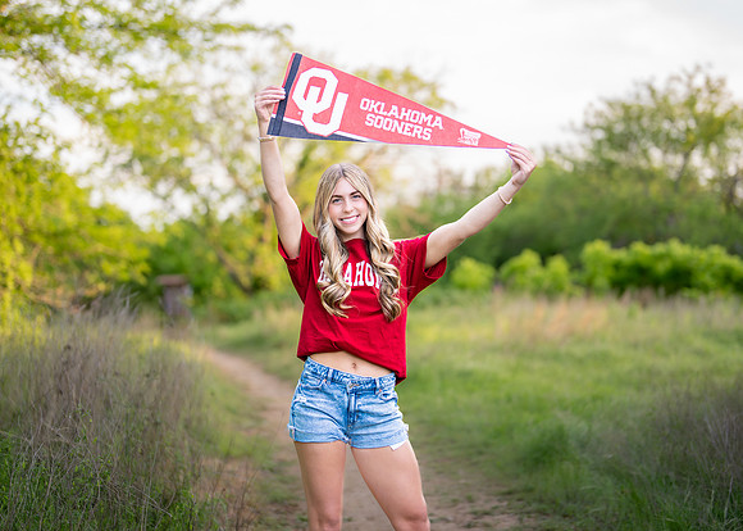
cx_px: 371
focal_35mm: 61
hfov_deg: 32.3
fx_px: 1283
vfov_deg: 23.3
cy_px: 229
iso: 320
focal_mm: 50
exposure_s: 1/1250
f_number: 1.2
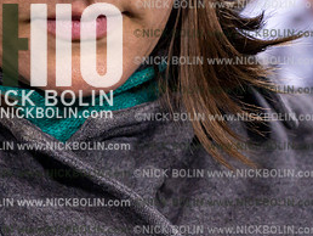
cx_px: 36
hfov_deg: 13.0
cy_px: 61
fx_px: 1367
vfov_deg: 9.8
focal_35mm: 151
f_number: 4.5
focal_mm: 70
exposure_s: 1/640
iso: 5000
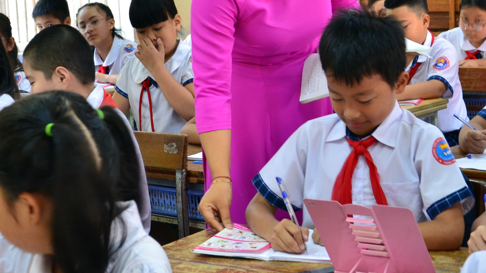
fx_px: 1018
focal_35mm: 79
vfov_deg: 15.3
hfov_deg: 26.8
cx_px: 290
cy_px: 82
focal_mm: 28
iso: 500
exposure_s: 1/30
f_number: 5.6
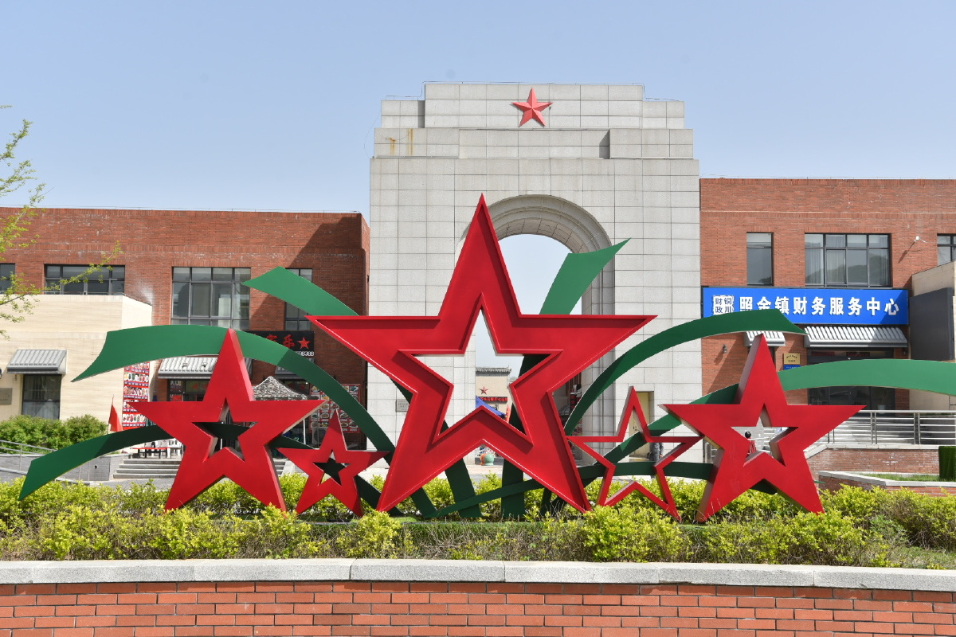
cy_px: 318
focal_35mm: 45
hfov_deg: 43.6
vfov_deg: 29.9
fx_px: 1195
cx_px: 478
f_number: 8
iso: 160
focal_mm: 45
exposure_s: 1/400
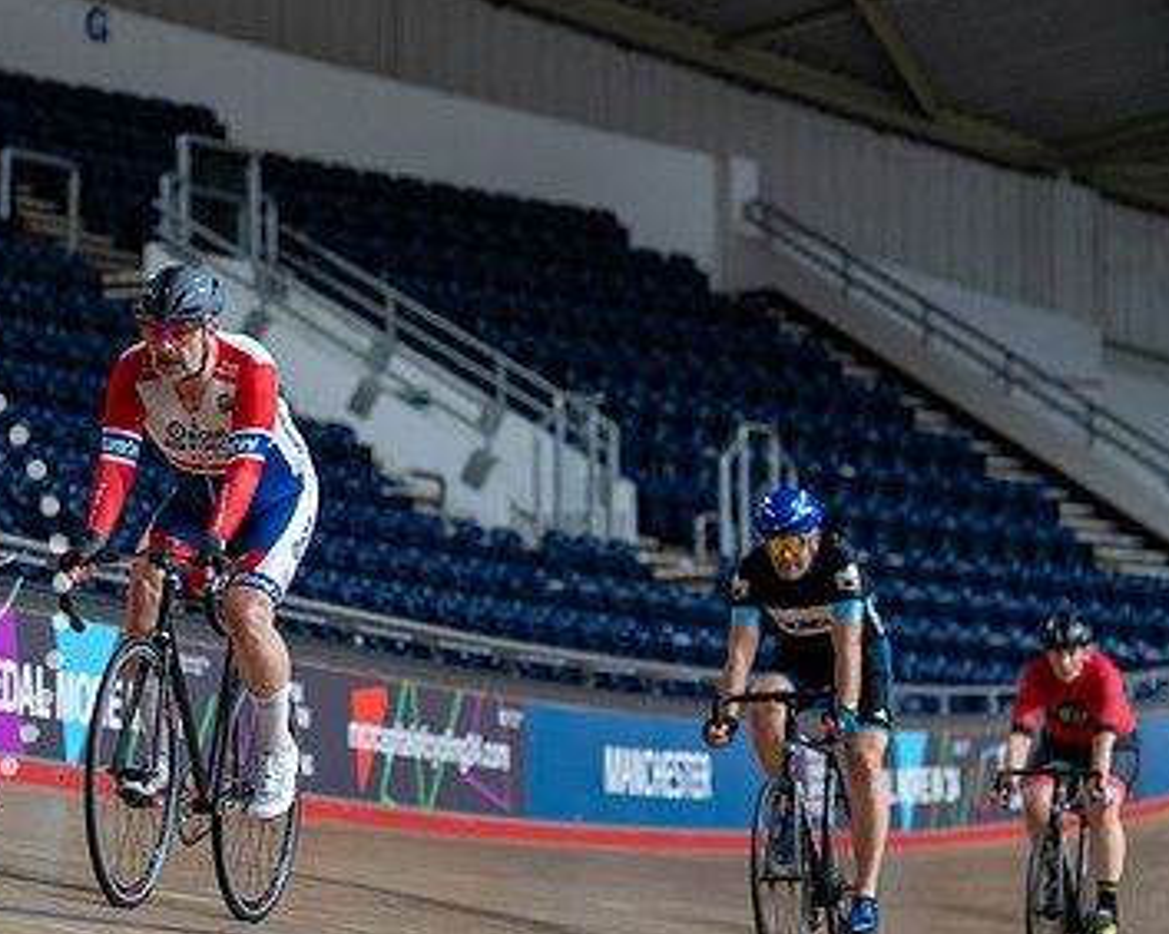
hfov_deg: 10.0
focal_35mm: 193
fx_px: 6674
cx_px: 275
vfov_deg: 8.0
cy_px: 419
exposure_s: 1/800
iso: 3200
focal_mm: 125
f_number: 2.8
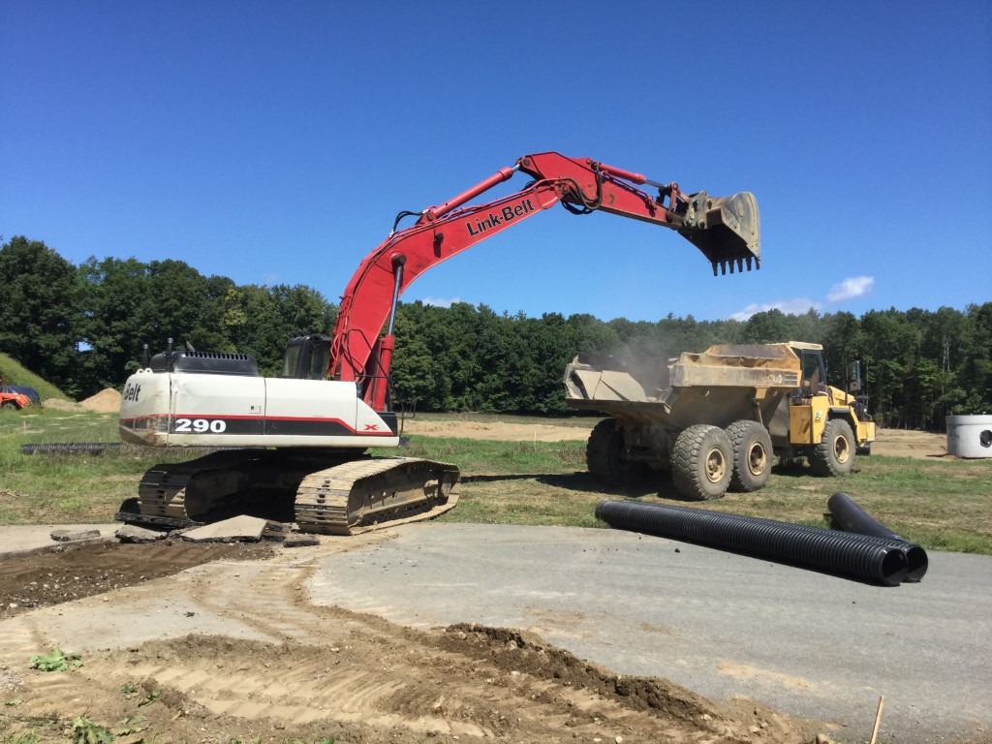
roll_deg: -1.6
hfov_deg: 58.4
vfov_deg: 45.4
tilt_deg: +2.5
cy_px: 372
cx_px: 496
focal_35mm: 31
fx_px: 888
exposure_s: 1/1274
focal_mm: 3.3
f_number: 2.4
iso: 25
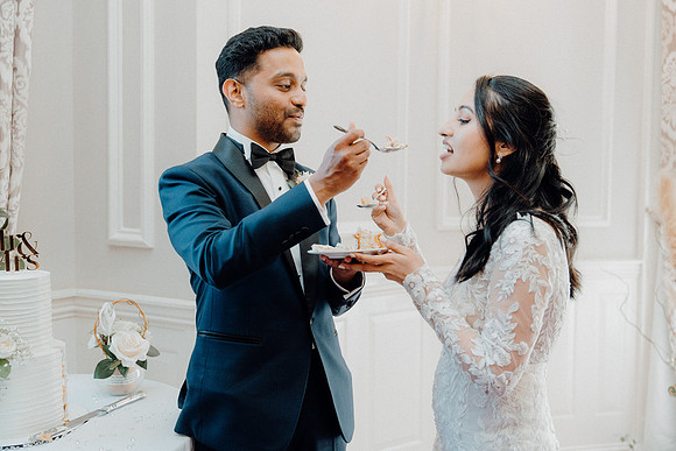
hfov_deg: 48.4
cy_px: 226
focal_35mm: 40
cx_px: 338
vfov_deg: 33.4
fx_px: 751
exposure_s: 1/200
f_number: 3.5
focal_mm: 40
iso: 1000
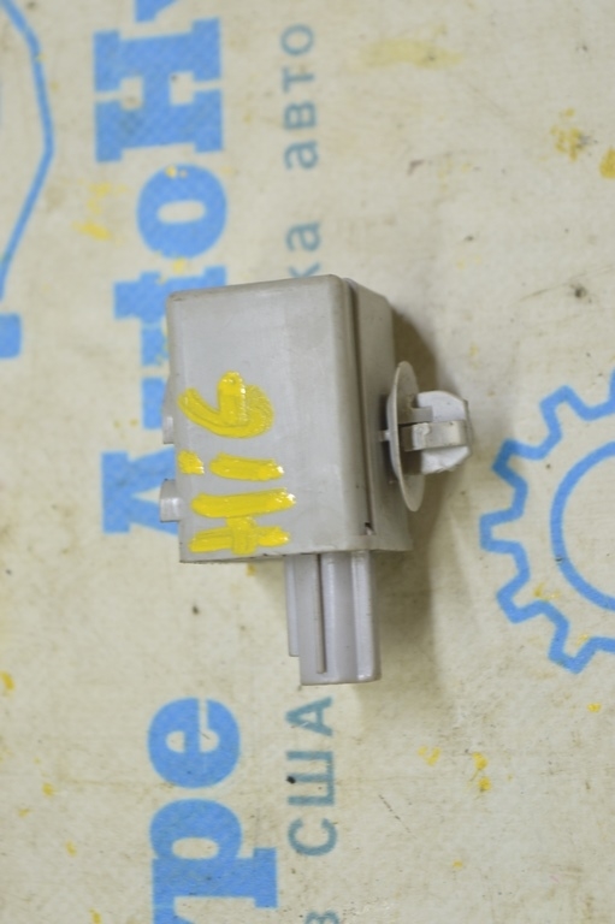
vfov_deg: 24.6
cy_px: 462
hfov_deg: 16.5
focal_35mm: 82
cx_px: 308
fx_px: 2117
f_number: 5.6
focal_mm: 55
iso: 400
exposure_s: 1/20
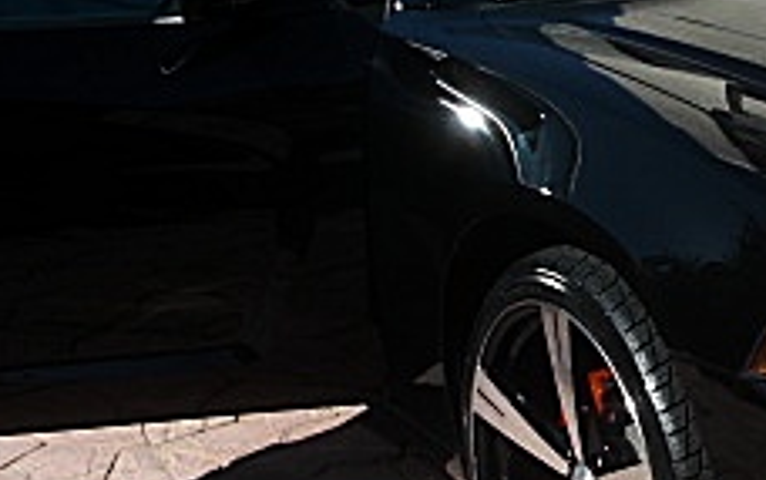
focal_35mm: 107
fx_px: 2236
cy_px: 205
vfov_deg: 12.3
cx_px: 615
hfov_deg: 19.2
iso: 50
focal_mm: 6.3
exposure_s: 1/500
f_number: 2.8
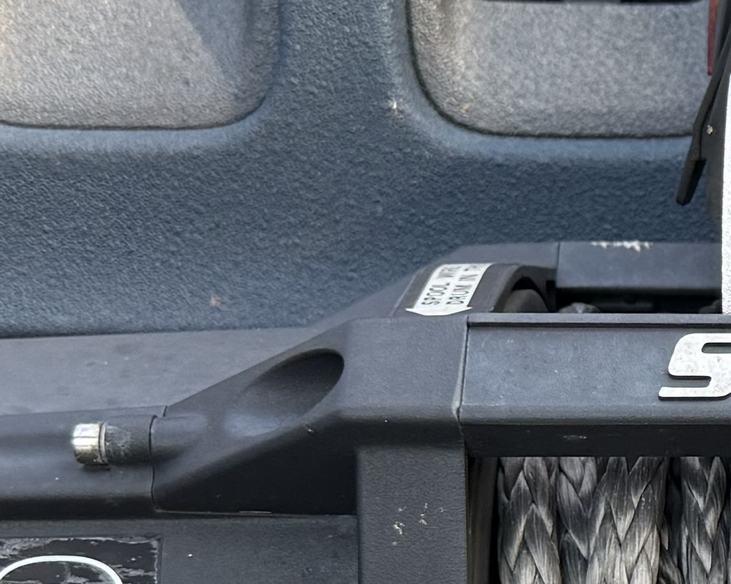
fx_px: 2747
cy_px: 456
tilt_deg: -9.8
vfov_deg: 12.1
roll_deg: +1.6
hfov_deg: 14.0
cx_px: 1162
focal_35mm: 127
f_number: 1.78
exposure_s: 1/381
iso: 100
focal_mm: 6.76
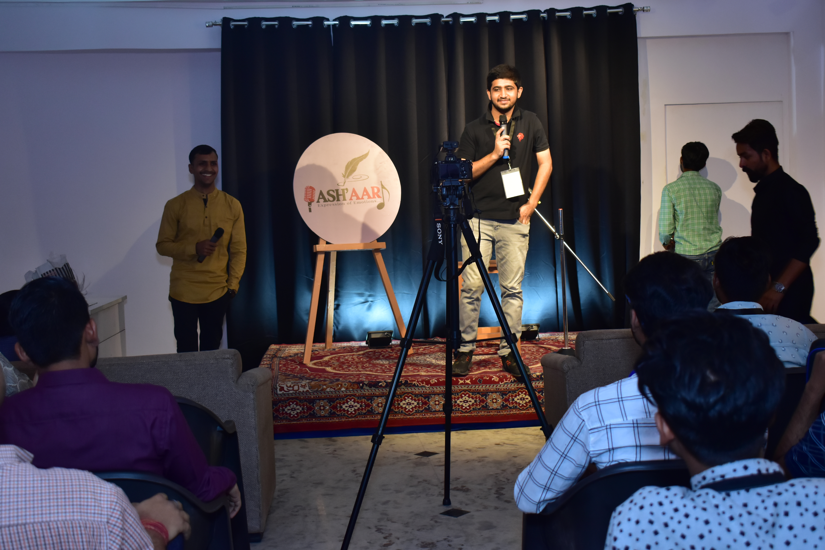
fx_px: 1066
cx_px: 412
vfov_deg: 28.9
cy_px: 275
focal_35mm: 46
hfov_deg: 42.3
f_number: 4.2
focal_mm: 31
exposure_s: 1/80
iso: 800
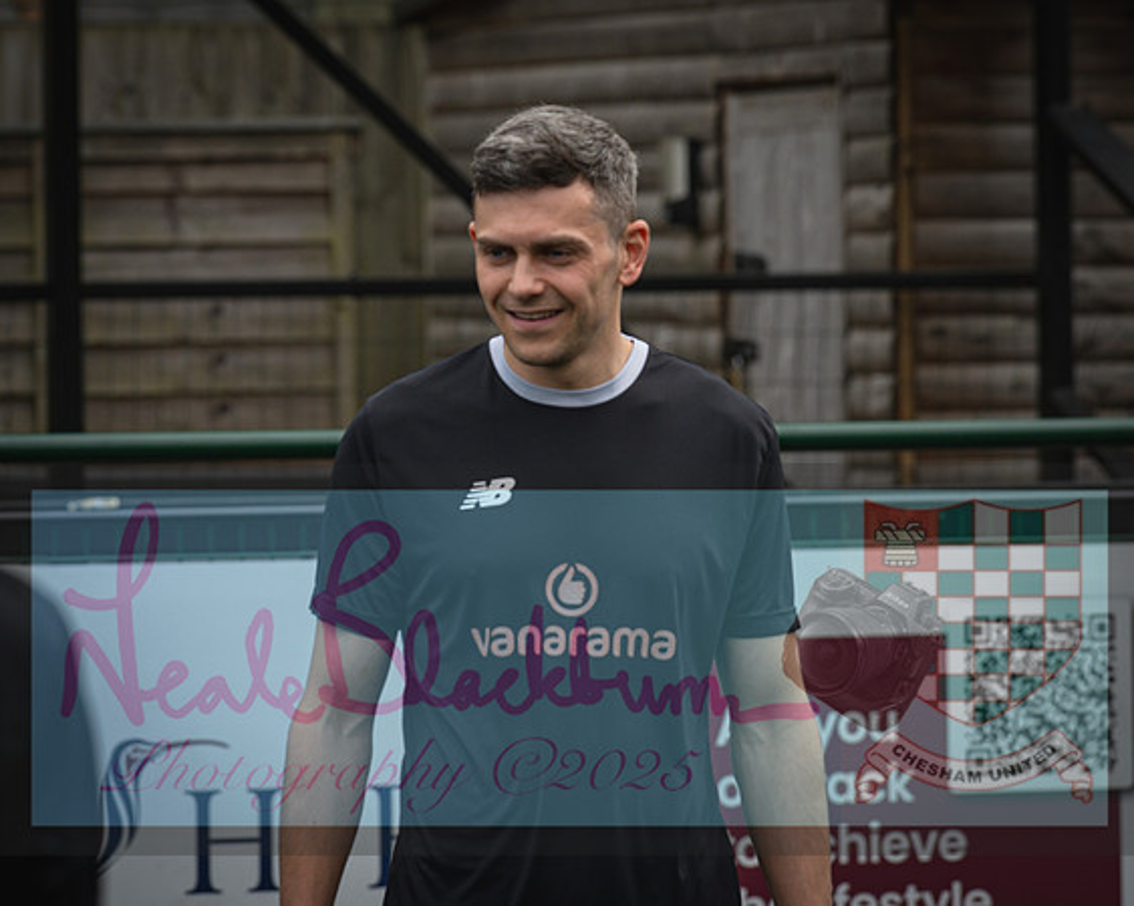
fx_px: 8794
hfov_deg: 7.4
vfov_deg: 5.9
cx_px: 600
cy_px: 384
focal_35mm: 262
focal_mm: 135
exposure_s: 1/1150
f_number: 4
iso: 200
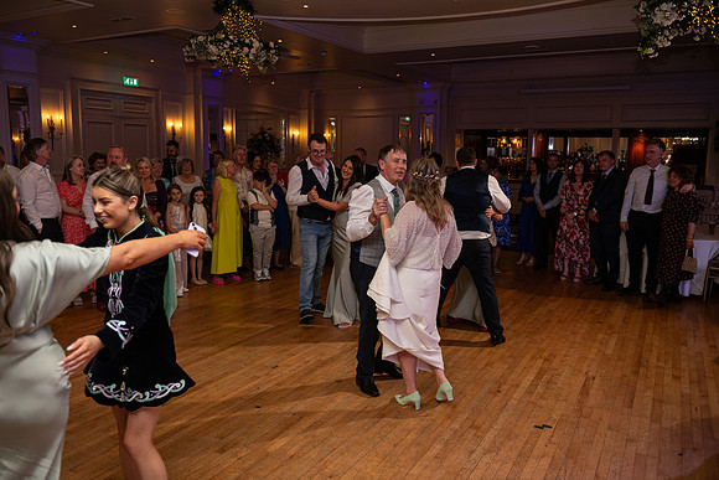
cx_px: 360
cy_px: 240
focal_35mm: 29
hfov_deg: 63.6
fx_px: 579
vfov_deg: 45.0
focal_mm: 29
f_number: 3.5
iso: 500
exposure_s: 1/160
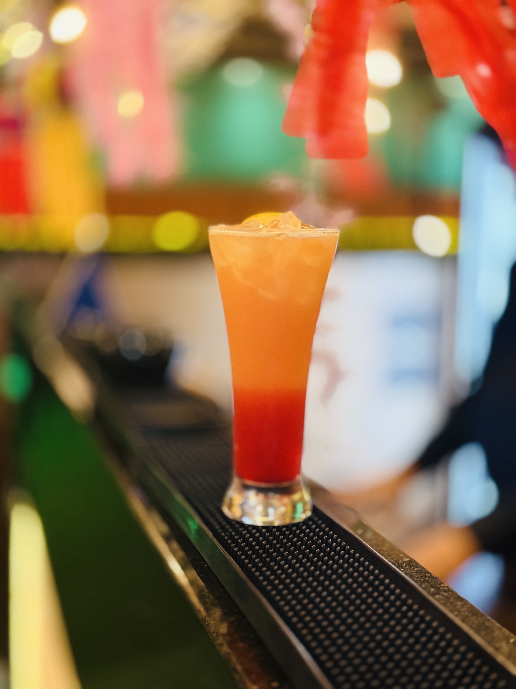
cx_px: 258
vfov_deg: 39.7
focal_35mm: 48
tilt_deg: -7.6
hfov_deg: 30.3
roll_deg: -1.7
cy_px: 344
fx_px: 954
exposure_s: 1/34
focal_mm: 6.76
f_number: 1.78
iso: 500
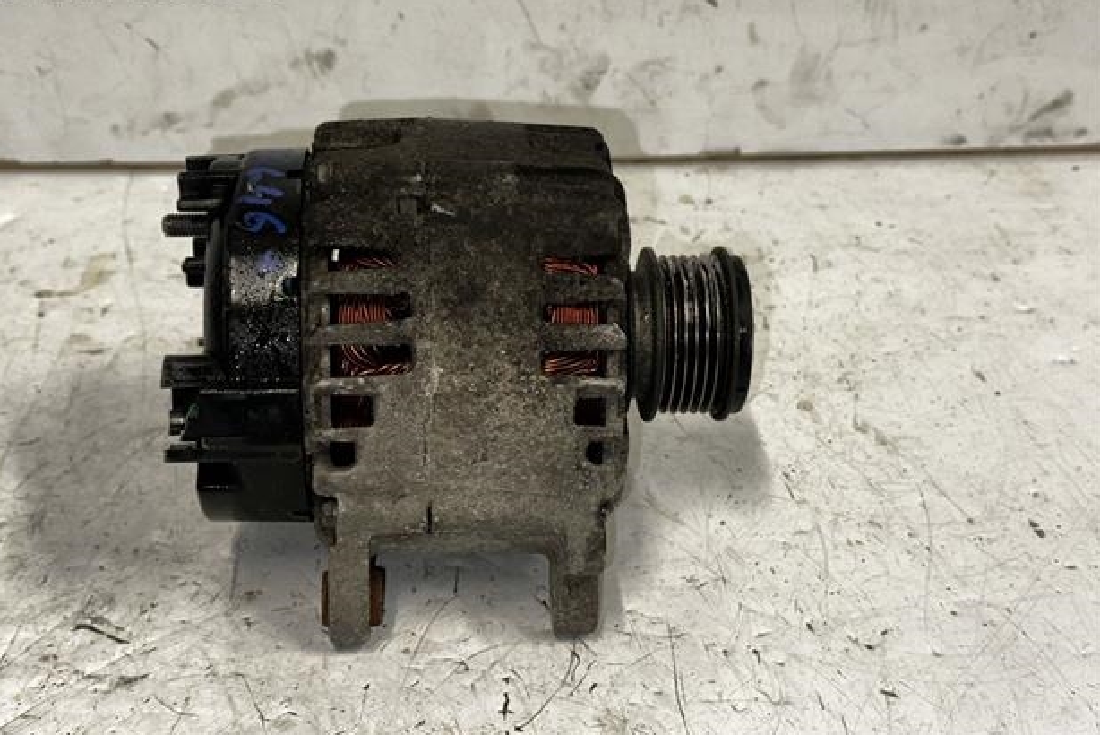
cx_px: 529
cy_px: 366
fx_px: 1590
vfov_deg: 26.0
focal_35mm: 52
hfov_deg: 38.2
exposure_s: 1/27
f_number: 1.78
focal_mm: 6.86
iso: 50
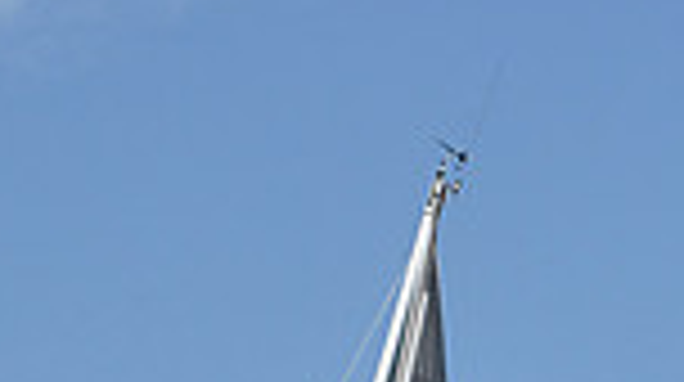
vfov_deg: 3.0
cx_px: 200
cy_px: 1281
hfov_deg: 5.4
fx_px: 7245
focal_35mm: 400
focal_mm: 100
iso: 320
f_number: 9
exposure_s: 1/1250
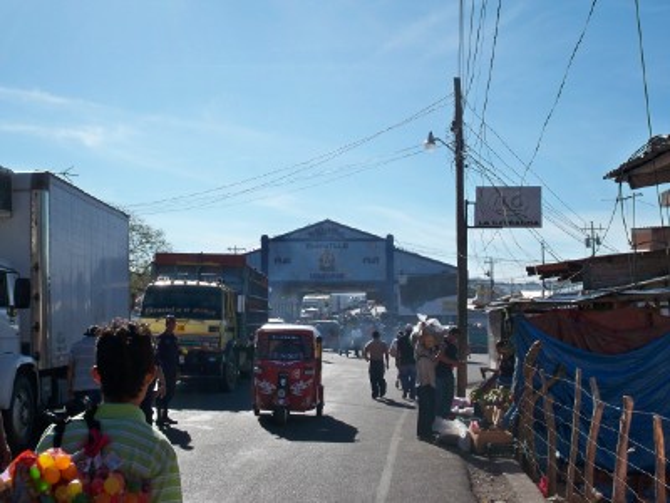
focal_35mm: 44
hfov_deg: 42.9
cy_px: 252
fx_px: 852
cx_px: 335
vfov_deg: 32.9
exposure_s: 1/400
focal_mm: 7.8
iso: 64
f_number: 5.3
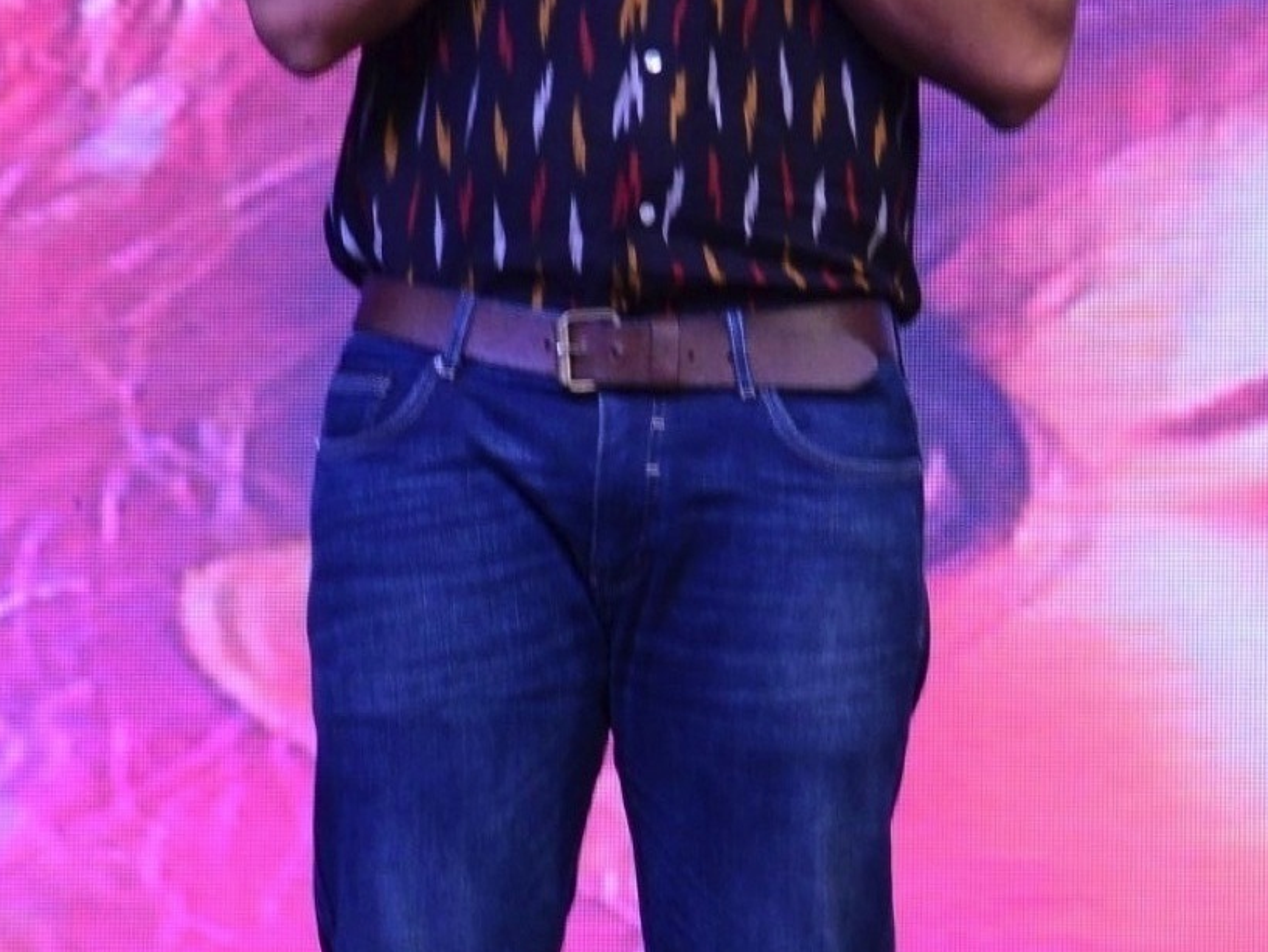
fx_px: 12275
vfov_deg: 4.4
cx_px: 731
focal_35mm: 335
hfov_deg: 5.9
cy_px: 333
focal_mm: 105
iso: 2500
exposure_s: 1/125
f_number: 5.6
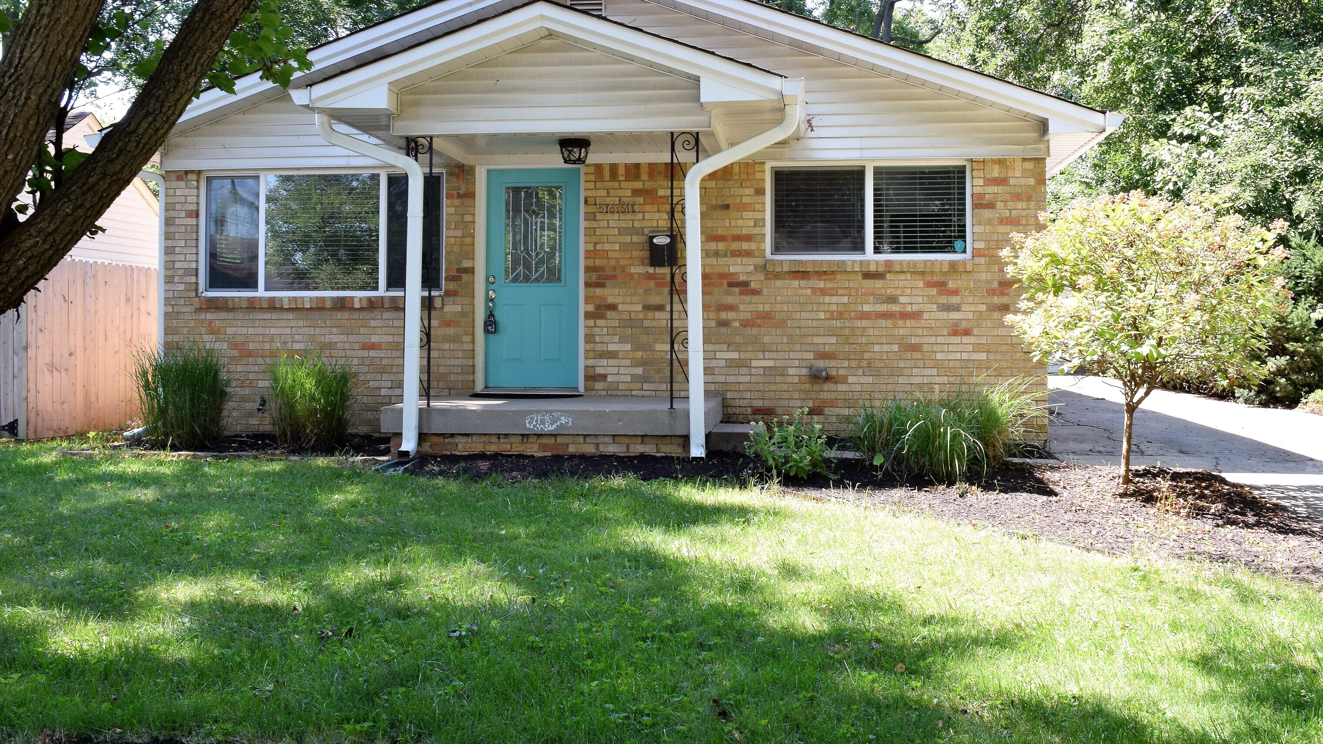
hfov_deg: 56.6
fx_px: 1228
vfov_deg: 33.6
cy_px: 306
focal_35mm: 35
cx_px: 666
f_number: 13
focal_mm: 22
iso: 400
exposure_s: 1/40
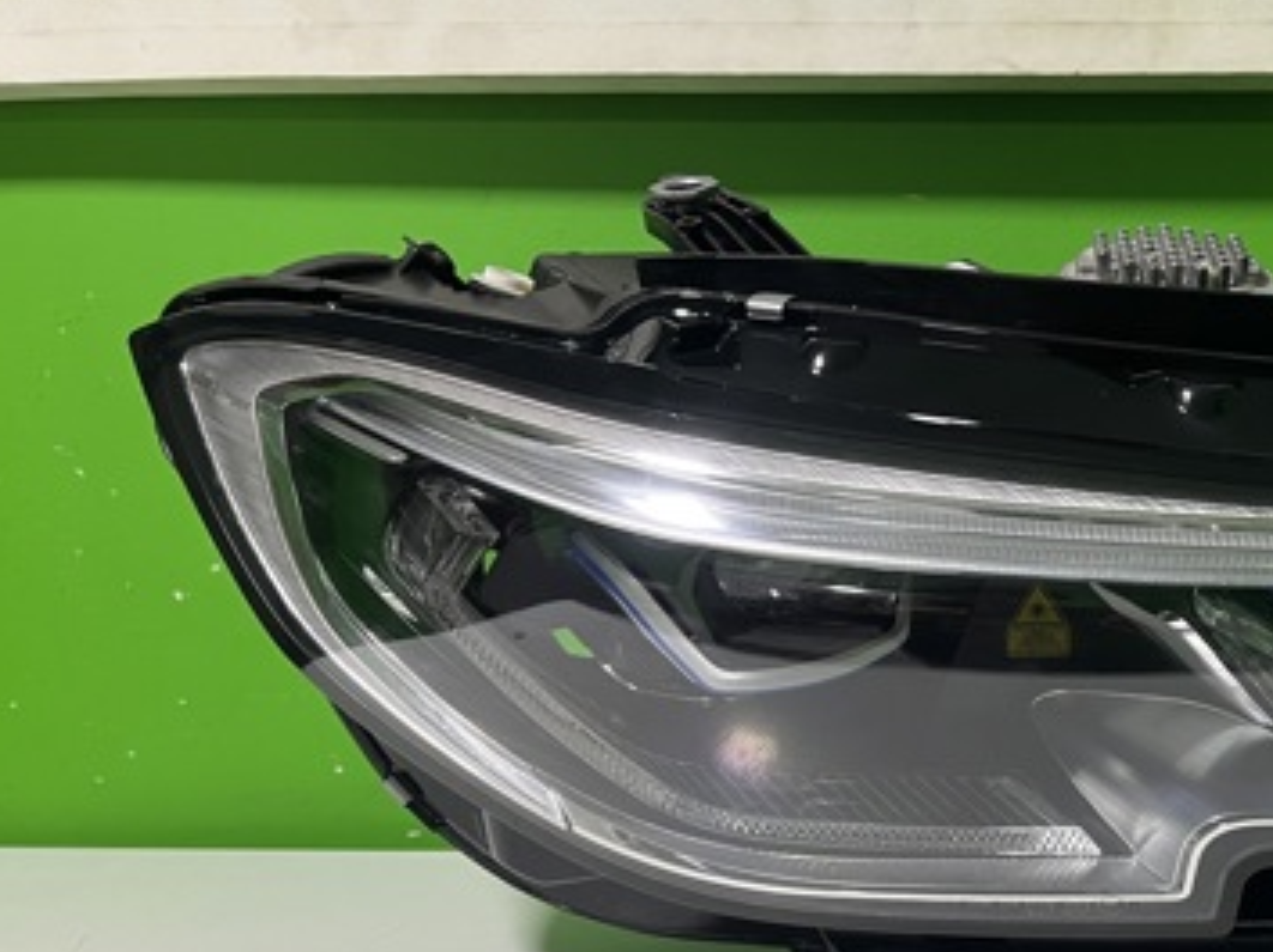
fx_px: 1727
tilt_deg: -8.9
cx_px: 1061
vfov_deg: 30.3
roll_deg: -0.3
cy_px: 720
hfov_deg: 38.6
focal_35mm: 47
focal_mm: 5.1
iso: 100
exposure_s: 1/50
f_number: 1.6
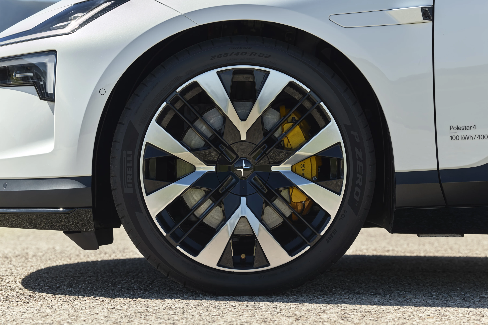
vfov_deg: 8.6
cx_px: 244
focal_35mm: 159
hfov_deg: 12.9
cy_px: 162
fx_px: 2154
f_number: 5.6
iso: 100
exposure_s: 1/400
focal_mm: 159
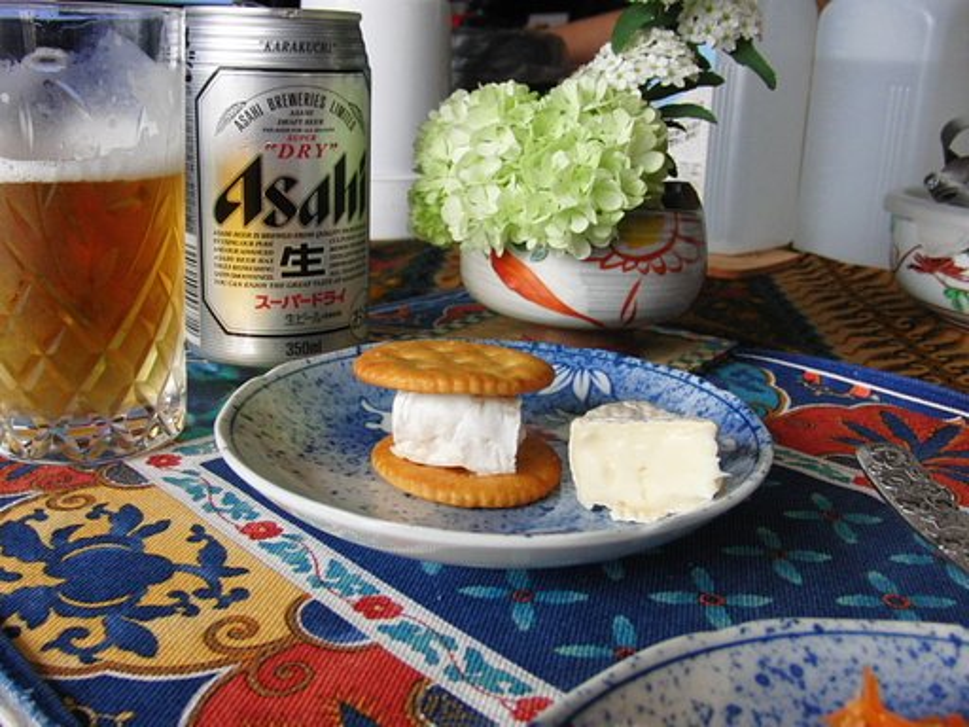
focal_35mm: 37
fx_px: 1036
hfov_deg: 50.1
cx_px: 484
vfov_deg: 38.7
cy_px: 364
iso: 200
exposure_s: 1/80
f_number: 3.6
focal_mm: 6.42
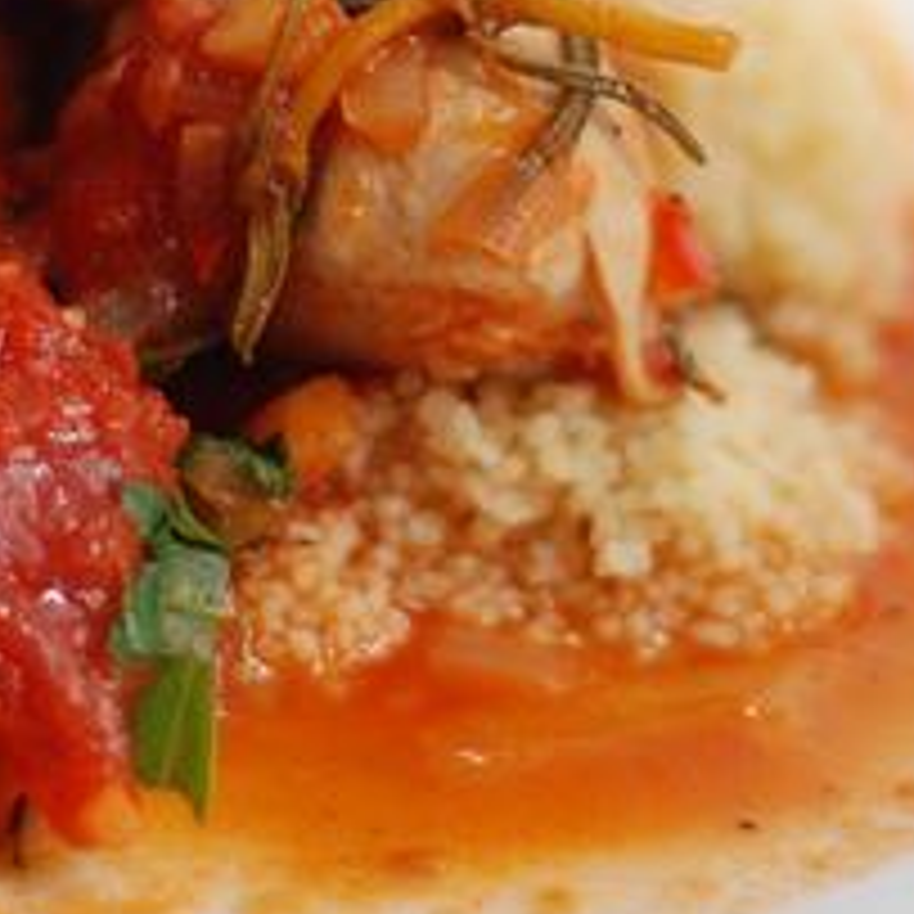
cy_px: -126
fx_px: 7528
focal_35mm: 252
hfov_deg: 6.9
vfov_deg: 6.9
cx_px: 482
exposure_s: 1/200
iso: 400
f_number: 1.8
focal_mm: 50
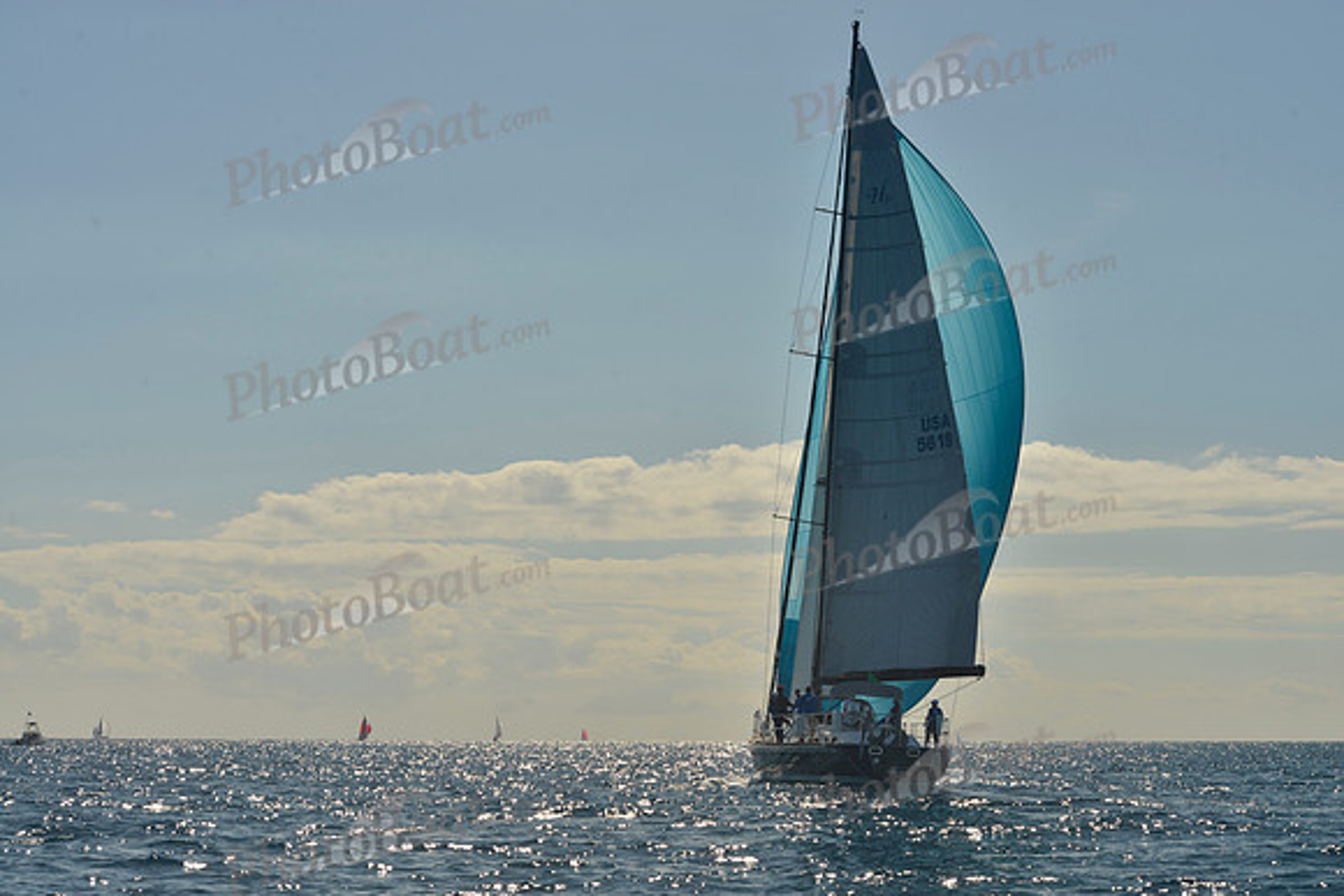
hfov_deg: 28.8
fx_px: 2614
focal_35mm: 70
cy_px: 448
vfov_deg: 19.5
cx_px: 672
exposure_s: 1/500
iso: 200
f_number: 11
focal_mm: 70
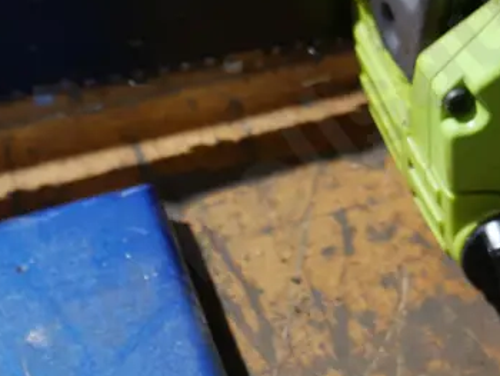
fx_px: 1185
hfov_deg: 22.9
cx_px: 499
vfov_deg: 17.7
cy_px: 21
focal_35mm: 82
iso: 640
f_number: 3.5
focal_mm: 14
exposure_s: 1/60
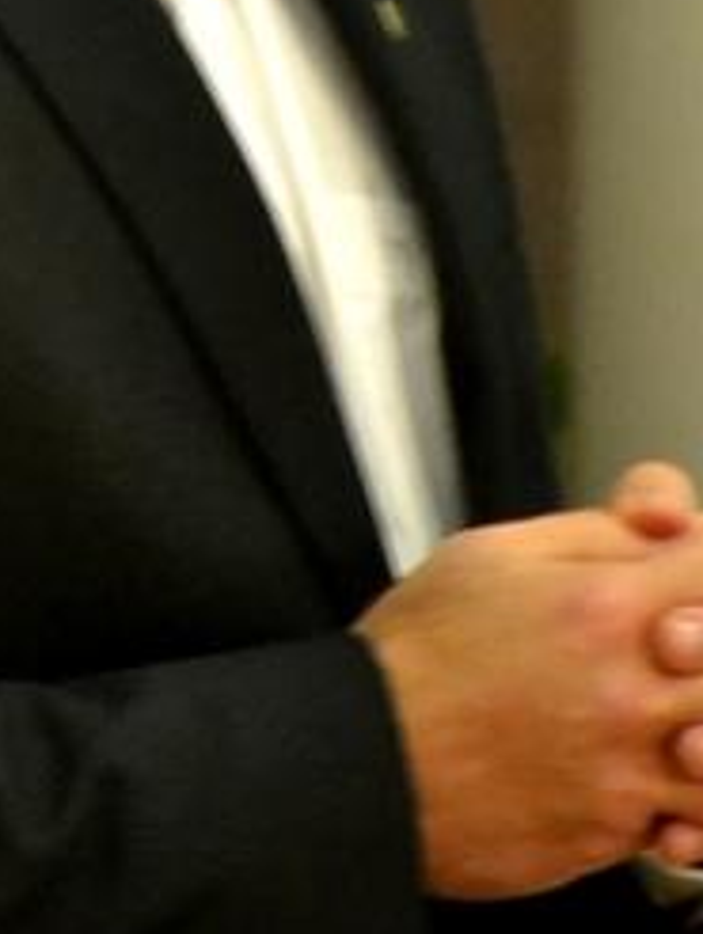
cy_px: -607
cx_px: 302
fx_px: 32437
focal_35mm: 1200
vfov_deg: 1.6
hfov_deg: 1.2
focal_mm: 200
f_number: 5.6
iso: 3200
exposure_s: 1/50
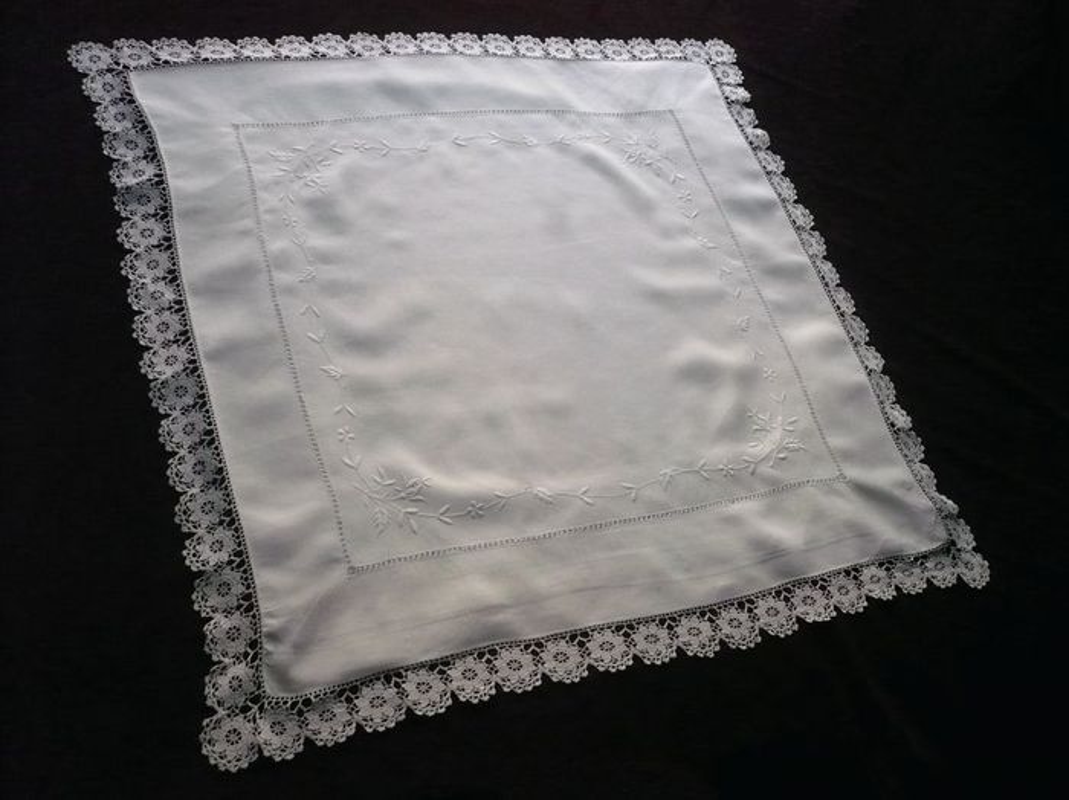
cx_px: 534
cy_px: 400
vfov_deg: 40.7
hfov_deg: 52.7
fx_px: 1080
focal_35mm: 35
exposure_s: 1/500
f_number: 2.8
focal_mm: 5.8
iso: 400
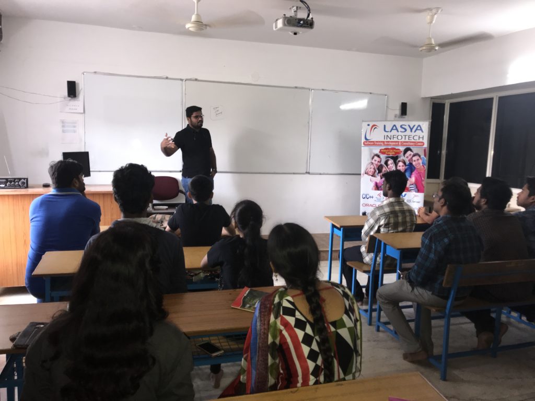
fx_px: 433
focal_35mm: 28
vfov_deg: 49.7
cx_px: 268
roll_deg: -1.4
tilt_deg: -7.1
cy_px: 200
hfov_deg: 63.4
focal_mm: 3.99
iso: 32
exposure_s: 1/33
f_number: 1.8
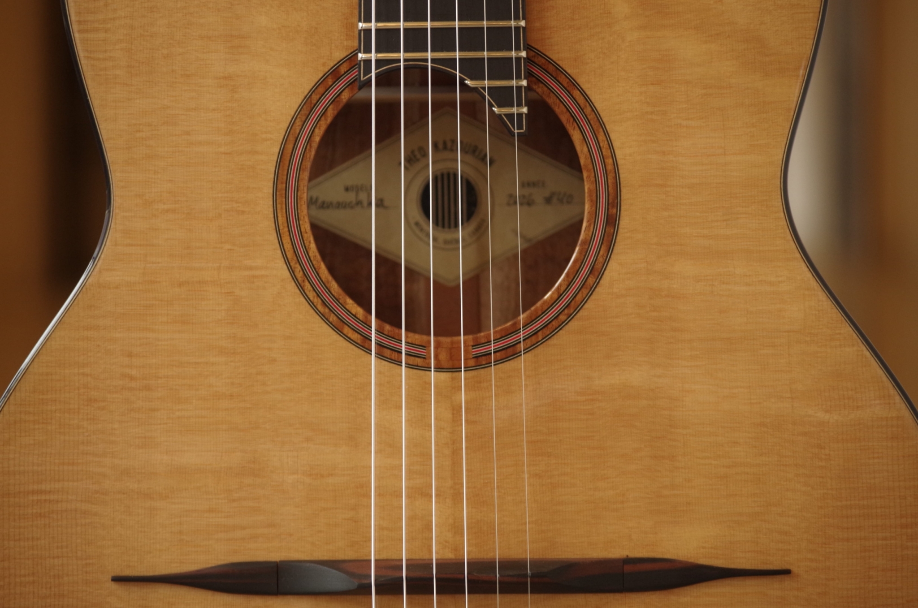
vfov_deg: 9.6
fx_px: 3614
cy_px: 304
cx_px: 459
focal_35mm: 142
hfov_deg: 14.5
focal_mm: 95
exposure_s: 1/50
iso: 800
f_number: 4.5
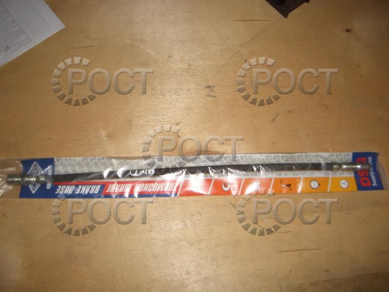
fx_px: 393
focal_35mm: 35
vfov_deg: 40.7
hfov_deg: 52.6
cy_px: 146
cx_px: 194
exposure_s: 1/60
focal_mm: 5.8
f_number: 2.6
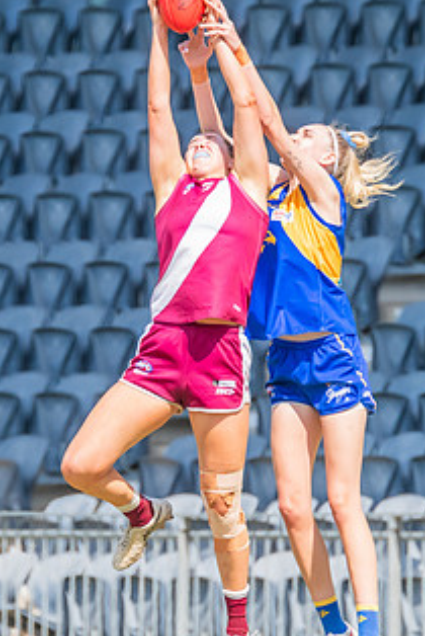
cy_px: 226
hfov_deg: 1.2
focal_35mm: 1135
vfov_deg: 1.8
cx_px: 251
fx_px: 20053
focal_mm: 420
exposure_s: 1/1250
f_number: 9
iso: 800
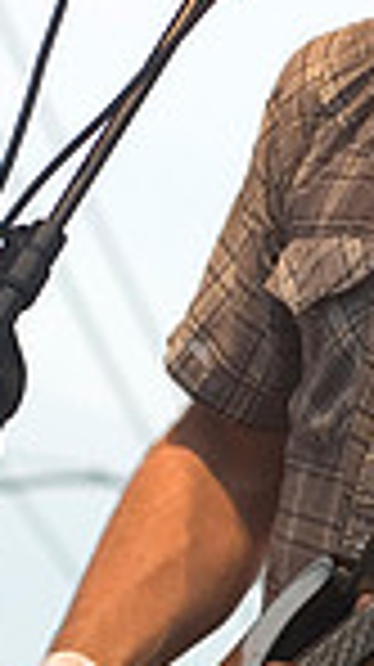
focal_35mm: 335
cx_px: 498
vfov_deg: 6.4
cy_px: 378
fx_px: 5920
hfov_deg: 3.6
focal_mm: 70
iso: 400
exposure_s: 1/200
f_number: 4.5
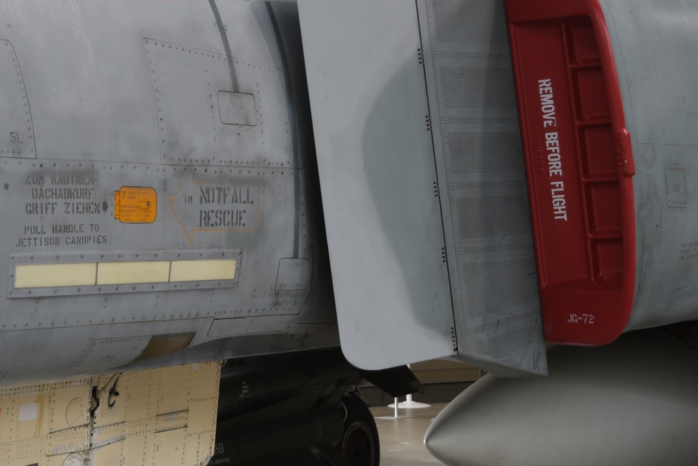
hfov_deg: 21.6
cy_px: 179
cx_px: 232
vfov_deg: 14.5
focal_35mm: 94
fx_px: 1823
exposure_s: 1/25
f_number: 4.2
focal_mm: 28
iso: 100
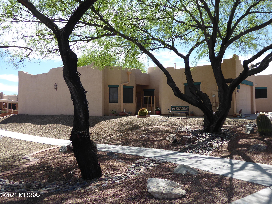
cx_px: 136
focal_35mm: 29
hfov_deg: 61.7
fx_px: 228
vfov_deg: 48.2
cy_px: 102
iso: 80
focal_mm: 5
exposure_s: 1/500
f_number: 3.5
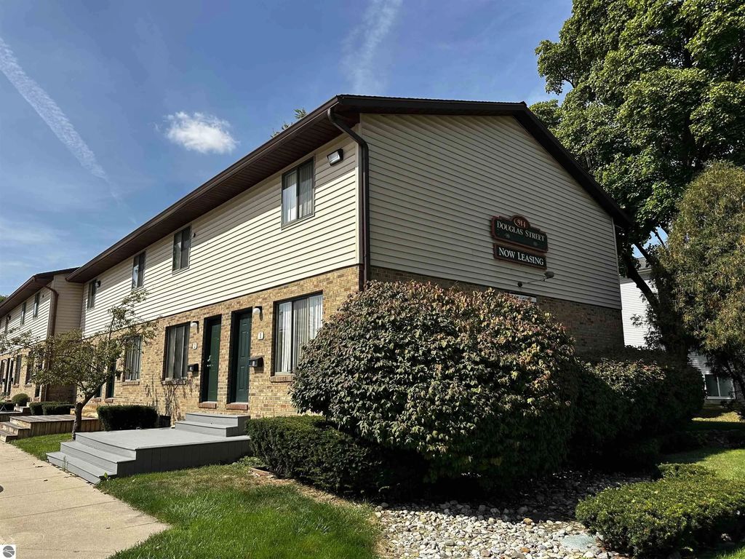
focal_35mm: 24
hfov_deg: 71.6
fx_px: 517
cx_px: 372
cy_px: 280
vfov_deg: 56.8
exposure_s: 1/4016
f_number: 1.78
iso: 80
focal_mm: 6.86
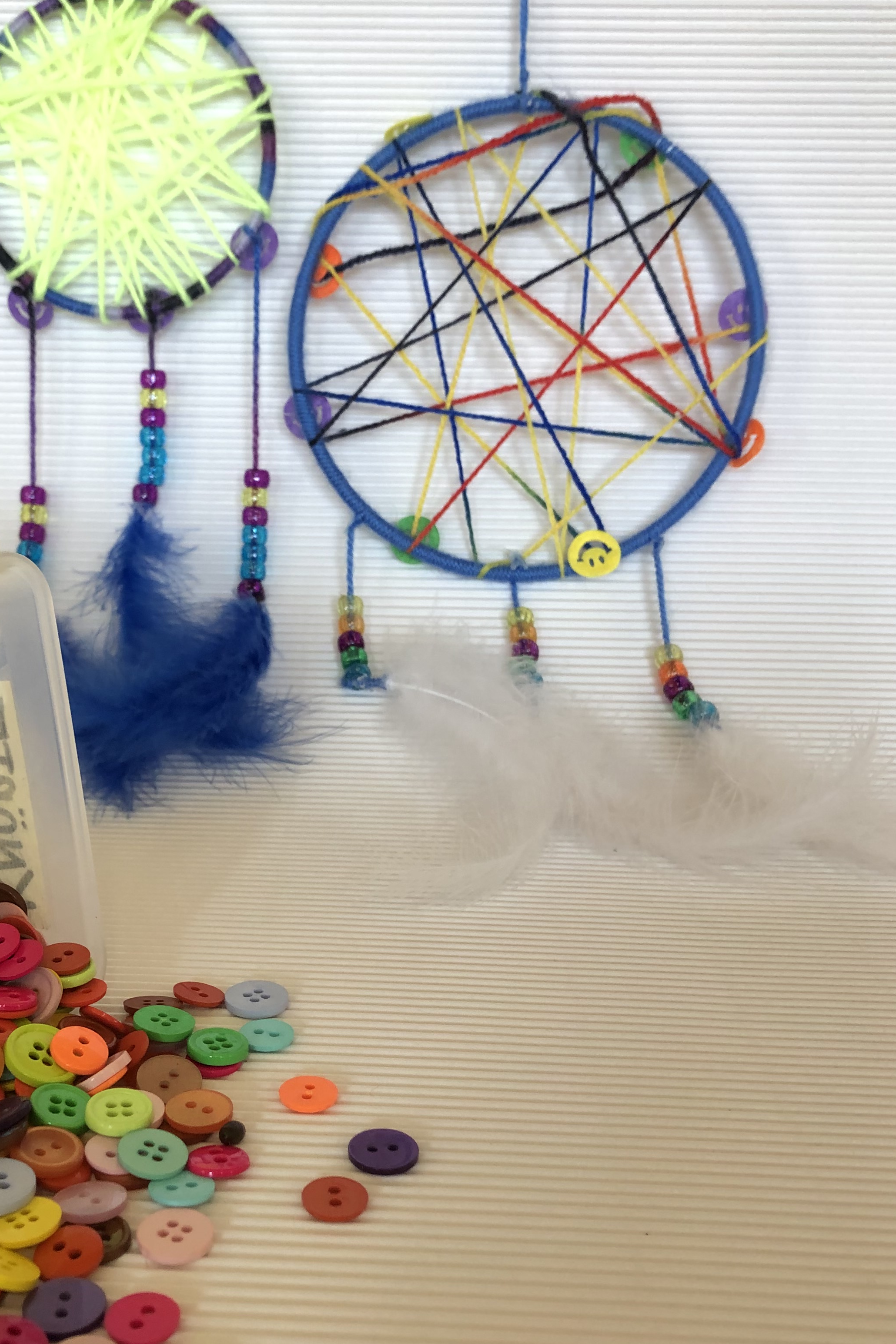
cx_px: 305
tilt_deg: -17.5
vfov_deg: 50.7
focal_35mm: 38
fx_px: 1419
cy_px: 689
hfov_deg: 34.8
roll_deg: -0.6
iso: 25
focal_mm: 3.99
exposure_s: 1/33
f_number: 1.8
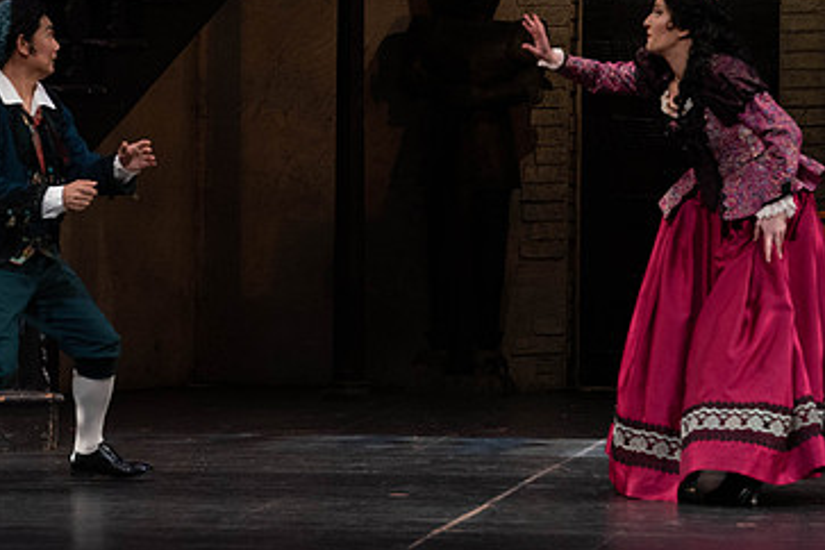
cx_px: 323
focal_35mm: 273
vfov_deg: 5.0
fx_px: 6256
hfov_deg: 7.5
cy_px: 135
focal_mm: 171
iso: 3200
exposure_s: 1/250
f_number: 8
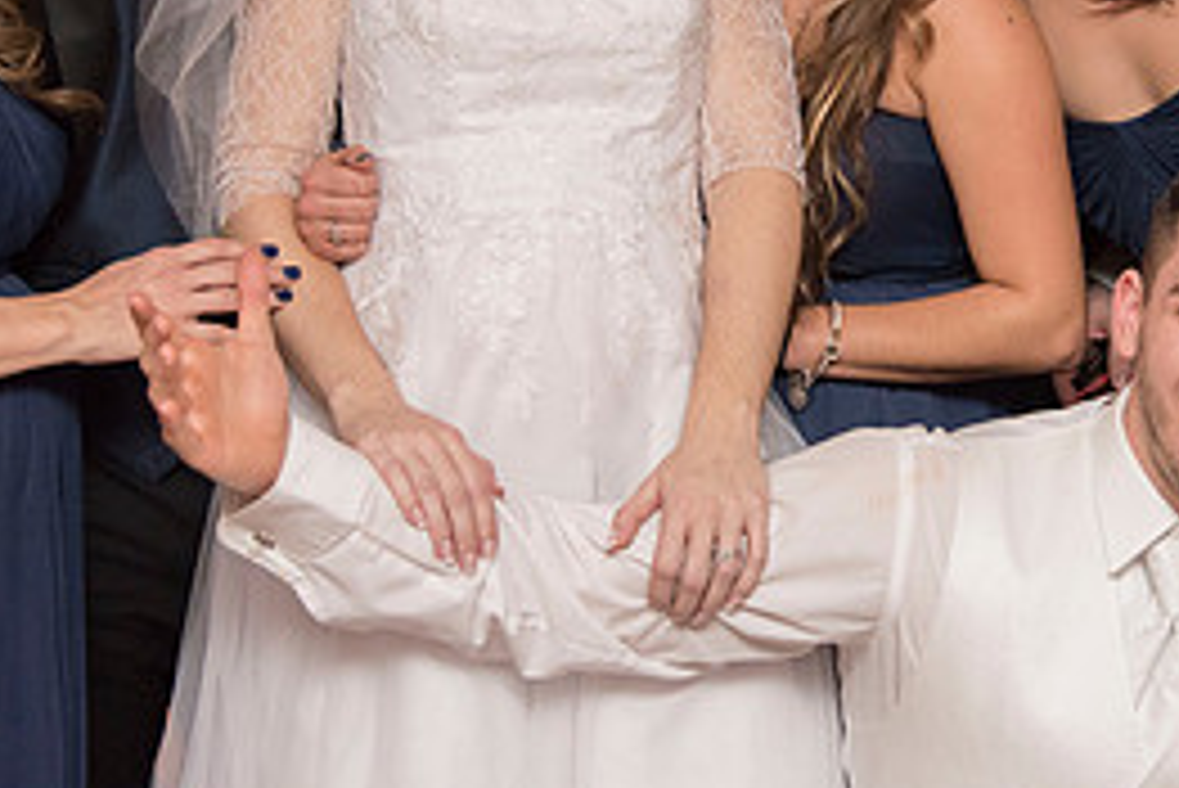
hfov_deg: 19.8
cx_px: 900
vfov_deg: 13.3
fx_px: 3342
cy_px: 106
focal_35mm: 102
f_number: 4
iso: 2000
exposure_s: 1/200
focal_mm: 46
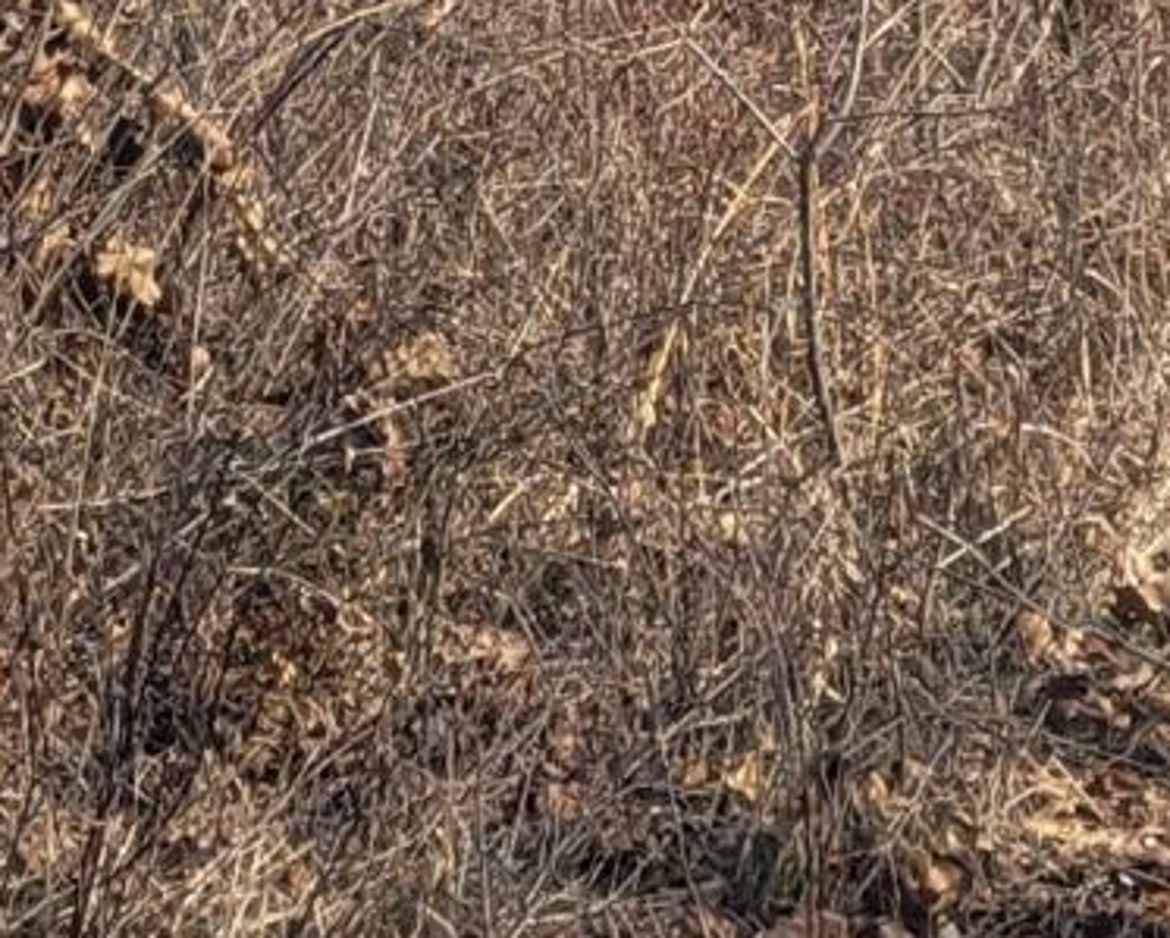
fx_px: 7070
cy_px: -590
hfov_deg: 9.5
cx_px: 728
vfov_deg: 7.4
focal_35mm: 204
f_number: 1.8
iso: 40
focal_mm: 5.4
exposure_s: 1/1925
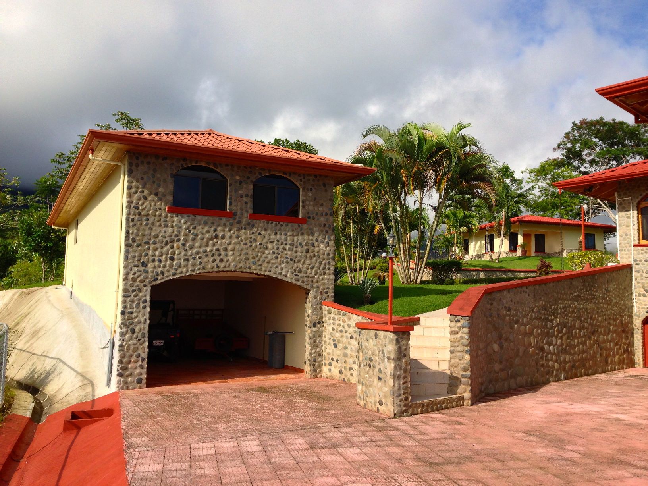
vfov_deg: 42.9
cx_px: 324
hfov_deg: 55.4
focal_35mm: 33
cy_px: 243
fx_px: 618
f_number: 2.4
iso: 50
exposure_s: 1/1506
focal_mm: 4.13
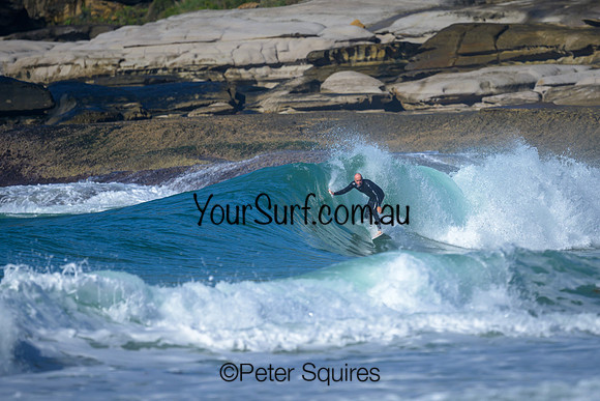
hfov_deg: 1.9
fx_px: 18278
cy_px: 184
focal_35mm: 1096
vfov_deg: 1.3
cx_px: 371
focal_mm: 800
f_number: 6.3
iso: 200
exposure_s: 1/2000
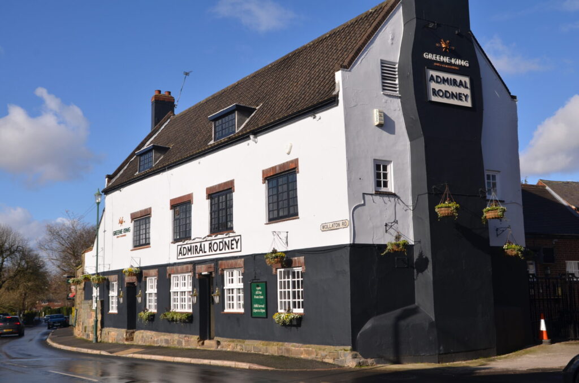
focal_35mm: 39
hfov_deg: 49.6
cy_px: 192
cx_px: 290
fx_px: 626
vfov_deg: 34.1
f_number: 8
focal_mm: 26
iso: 100
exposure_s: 1/250
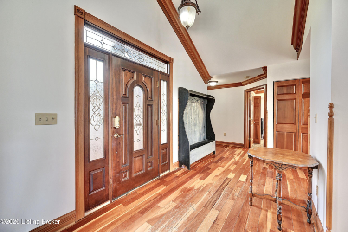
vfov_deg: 81.2
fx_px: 135
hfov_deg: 104.3
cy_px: 116
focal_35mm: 14
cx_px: 174
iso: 200
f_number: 8
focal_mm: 14
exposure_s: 1/2.5
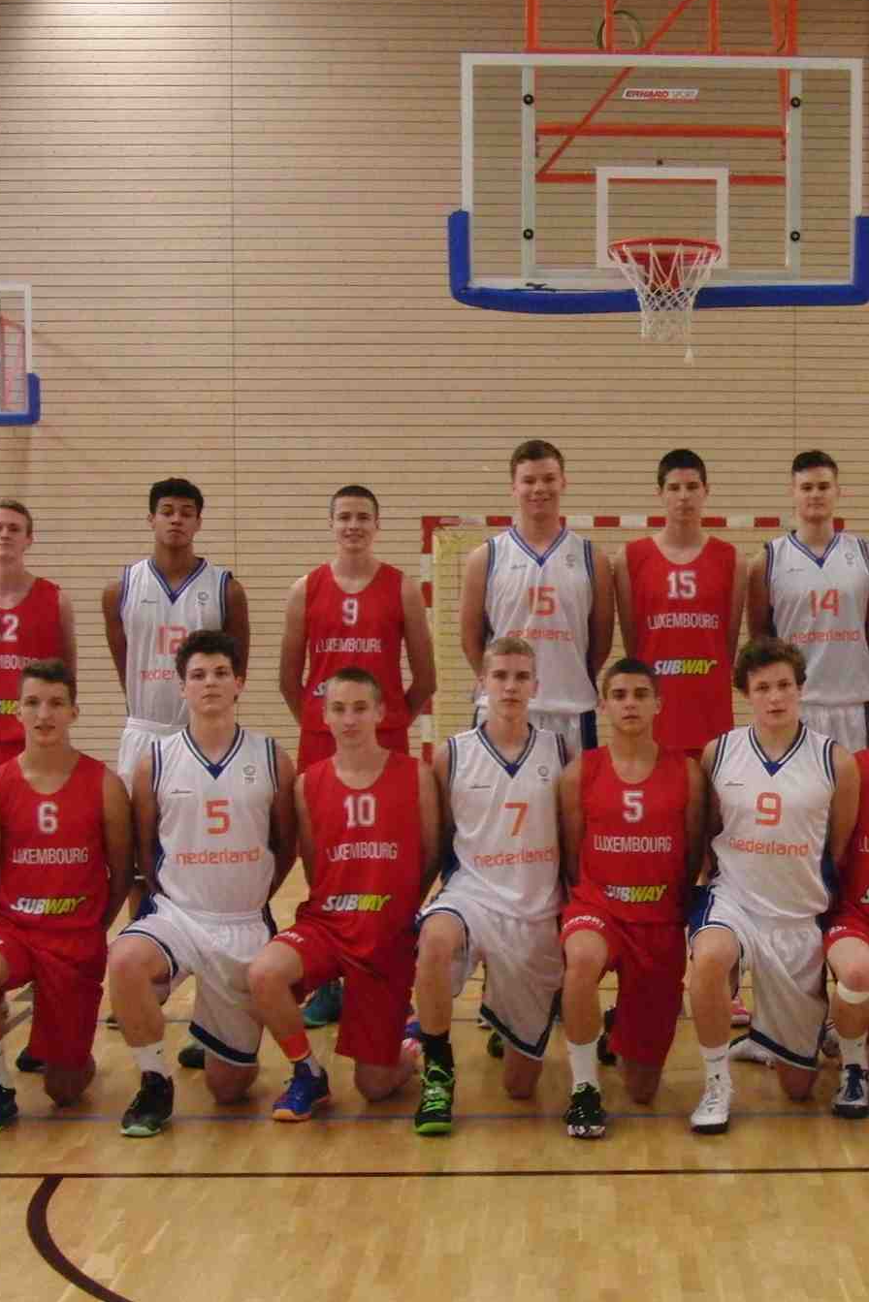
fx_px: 2388
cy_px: 792
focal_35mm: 66
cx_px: 684
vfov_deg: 30.4
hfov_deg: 20.4
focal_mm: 6.42
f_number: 3.6
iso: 320
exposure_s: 1/80
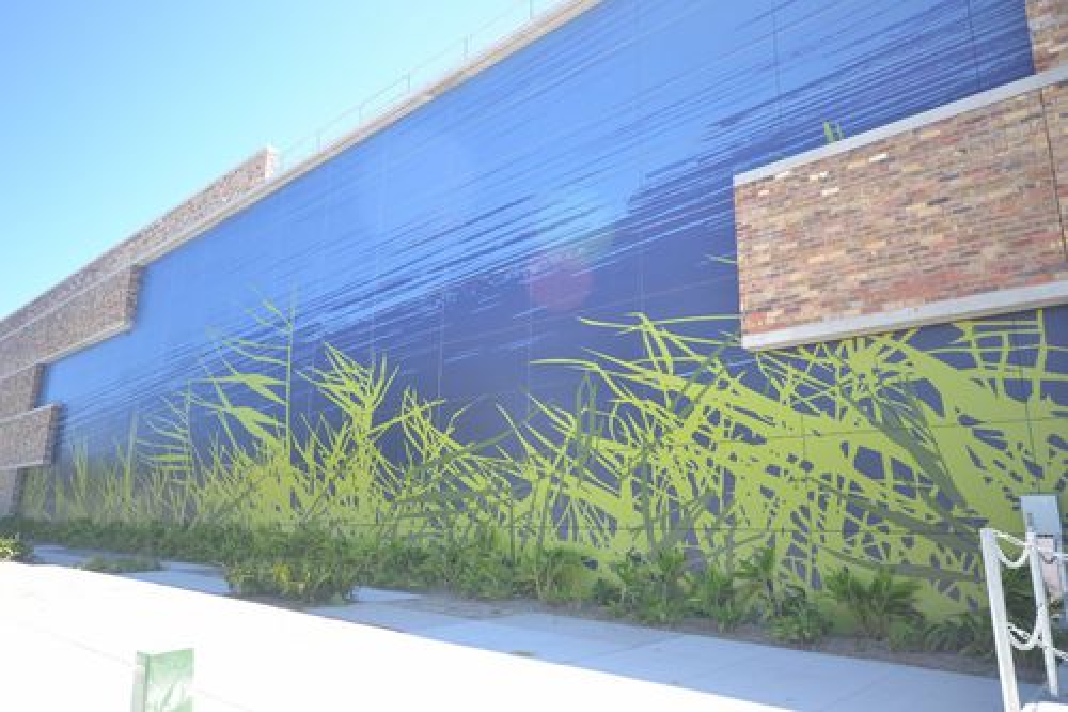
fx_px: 712
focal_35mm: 24
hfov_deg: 73.8
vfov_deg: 53.1
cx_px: 534
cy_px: 356
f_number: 5.6
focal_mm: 16
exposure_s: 1/125
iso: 140
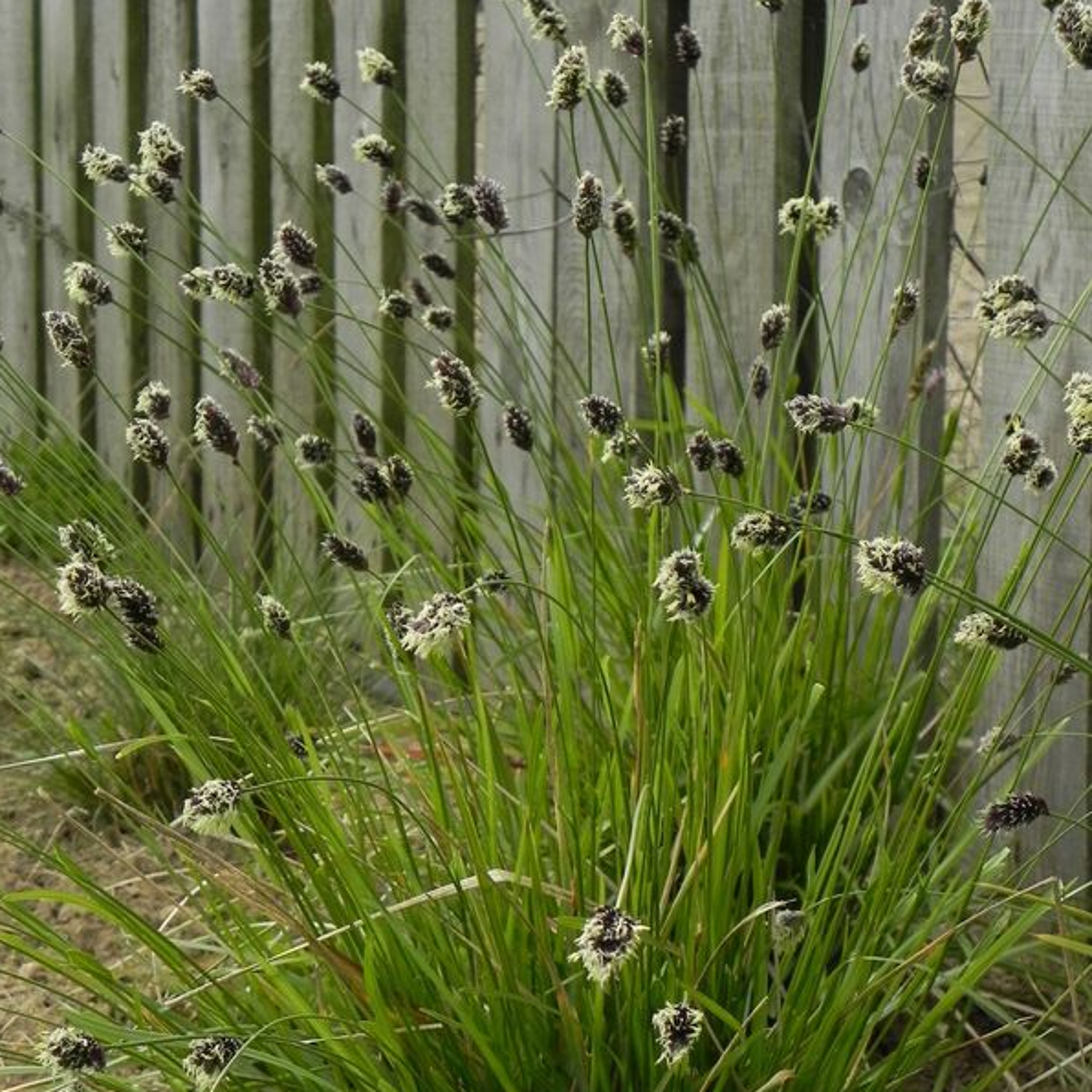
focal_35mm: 89
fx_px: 3176
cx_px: 544
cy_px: 583
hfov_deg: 19.5
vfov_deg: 19.5
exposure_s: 1/320
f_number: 4.5
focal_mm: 13.4
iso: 160
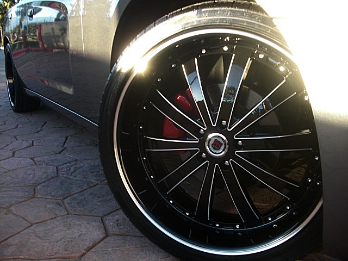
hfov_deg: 51.4
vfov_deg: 39.7
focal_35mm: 36
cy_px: 130
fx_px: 362
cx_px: 174
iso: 50
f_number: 2.8
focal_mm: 6.3
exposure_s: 1/80
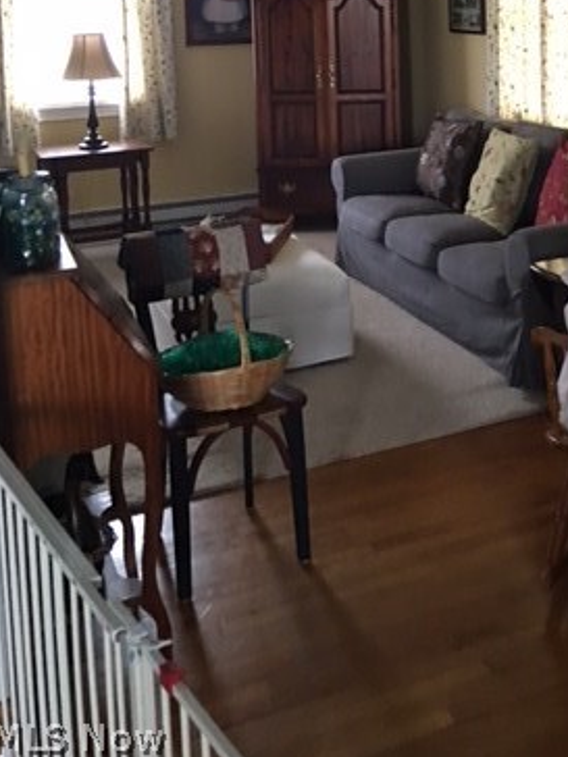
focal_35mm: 51
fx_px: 1116
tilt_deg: -11.3
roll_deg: +1.3
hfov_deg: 27.8
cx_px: 481
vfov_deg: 35.6
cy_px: 102
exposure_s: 1/15
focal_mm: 4.15
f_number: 2.2
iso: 100
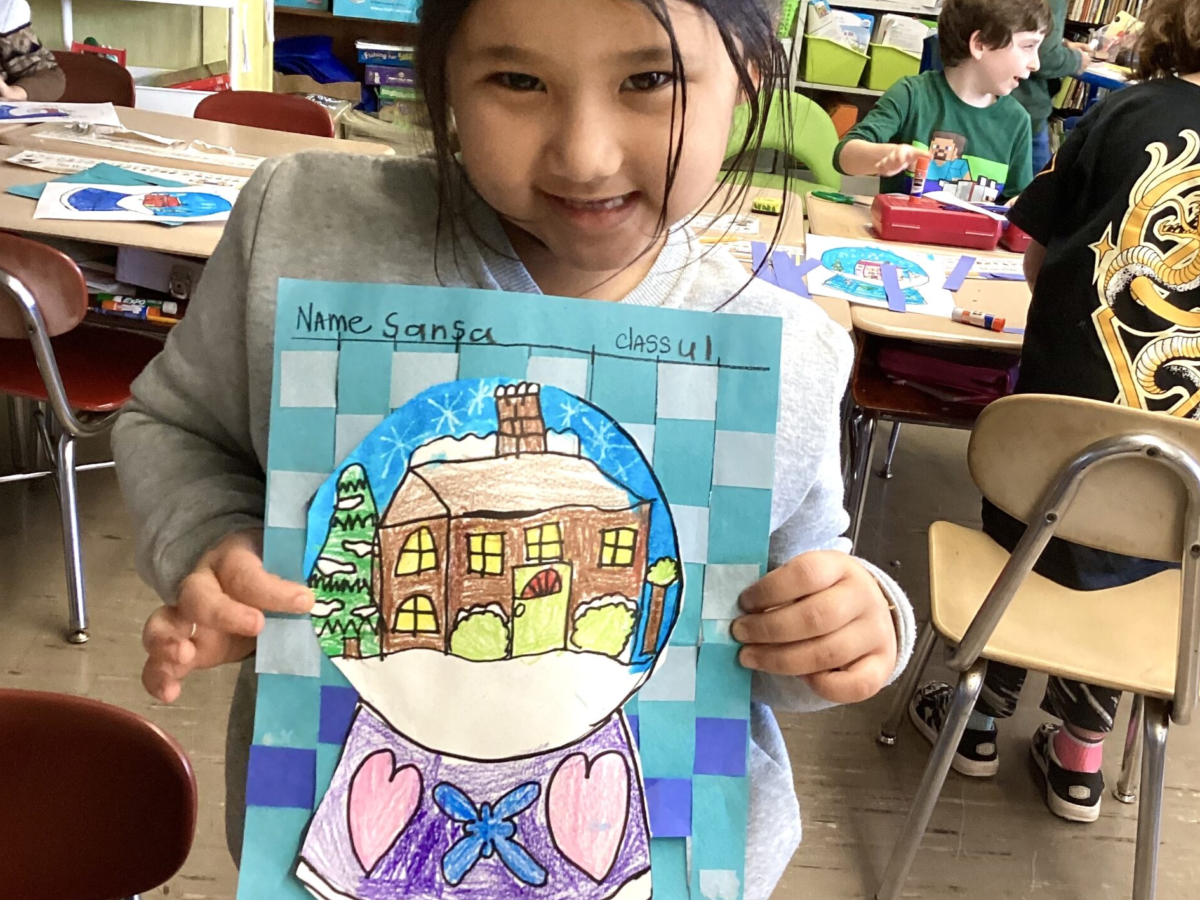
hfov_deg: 44.8
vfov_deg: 34.3
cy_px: 456
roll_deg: -6.0
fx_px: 1456
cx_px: 596
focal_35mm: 42
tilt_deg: -23.3
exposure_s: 1/60
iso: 160
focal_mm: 3.3
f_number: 2.4
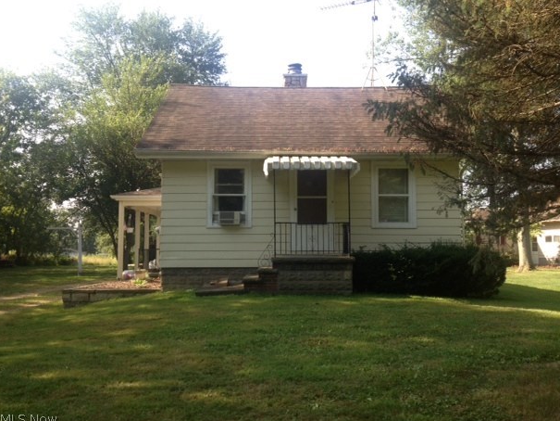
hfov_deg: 50.1
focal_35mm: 37
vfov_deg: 38.7
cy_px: 207
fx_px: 599
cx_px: 293
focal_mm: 4.28
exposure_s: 1/438
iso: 64
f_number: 2.4
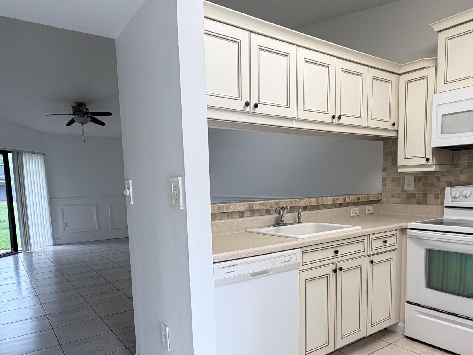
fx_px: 355
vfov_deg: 52.4
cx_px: 246
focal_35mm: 26
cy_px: 225
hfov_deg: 67.3
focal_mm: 2.22
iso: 160
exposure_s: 1/120
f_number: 2.2
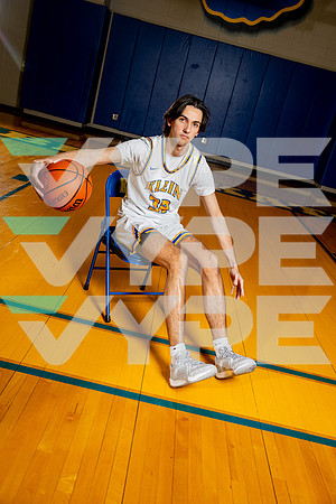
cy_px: 252
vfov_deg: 57.2
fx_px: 462
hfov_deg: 40.0
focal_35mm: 33
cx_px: 168
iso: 160
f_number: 4
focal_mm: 33
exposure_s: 1/250
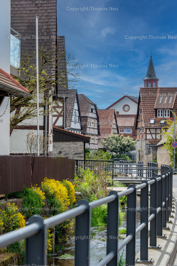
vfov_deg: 18.9
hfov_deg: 12.7
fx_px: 798
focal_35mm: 108
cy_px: 133
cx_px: 88
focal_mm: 108
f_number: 7.1
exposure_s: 1/400
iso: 250
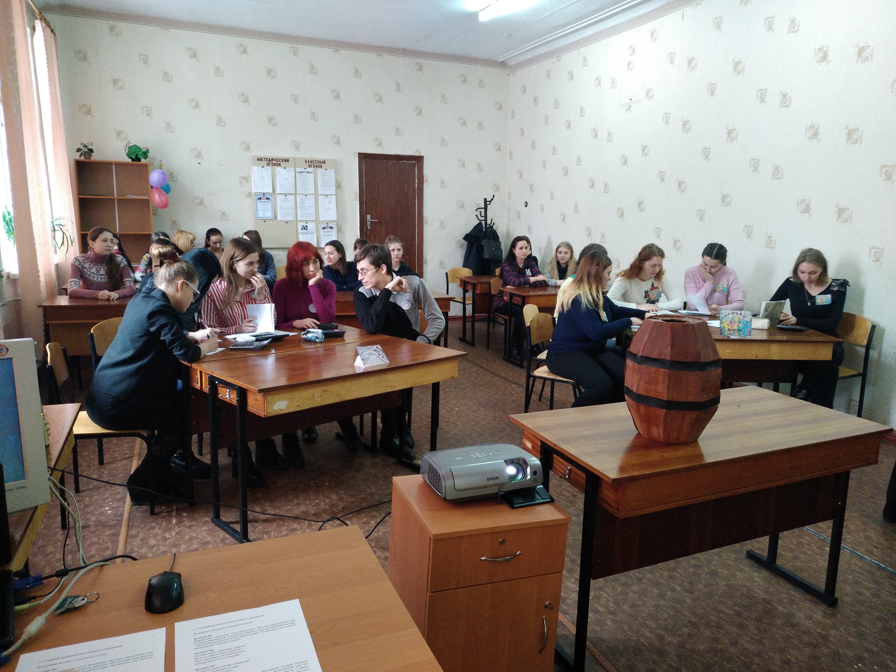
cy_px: 336
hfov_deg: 71.6
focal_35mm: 24
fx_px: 621
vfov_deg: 56.8
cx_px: 448
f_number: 1.9
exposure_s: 1/25
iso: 593
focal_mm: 3.94
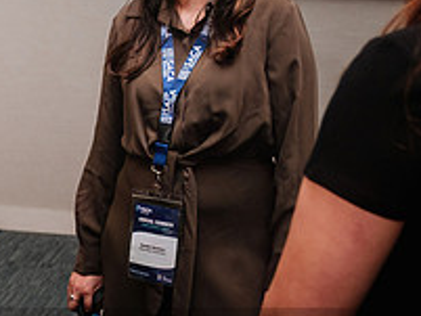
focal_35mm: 108
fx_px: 1314
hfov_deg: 17.6
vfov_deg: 13.7
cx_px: -47
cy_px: 91
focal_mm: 22.7
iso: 800
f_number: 2.8
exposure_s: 1/80
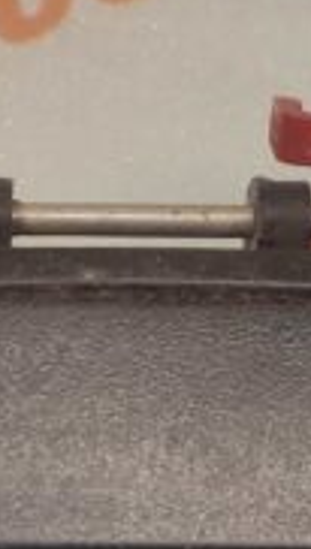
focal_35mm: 78
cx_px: 36
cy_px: 587
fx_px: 1138
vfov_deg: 25.4
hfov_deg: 15.4
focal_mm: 4.74
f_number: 1.79
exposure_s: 1/33
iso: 95
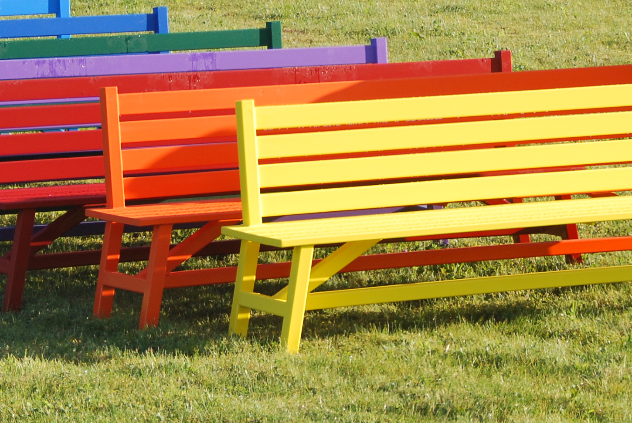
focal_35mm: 260
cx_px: 401
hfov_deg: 7.9
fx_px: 4576
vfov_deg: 5.3
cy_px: 9
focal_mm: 65
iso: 200
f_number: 5.3
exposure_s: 1/400
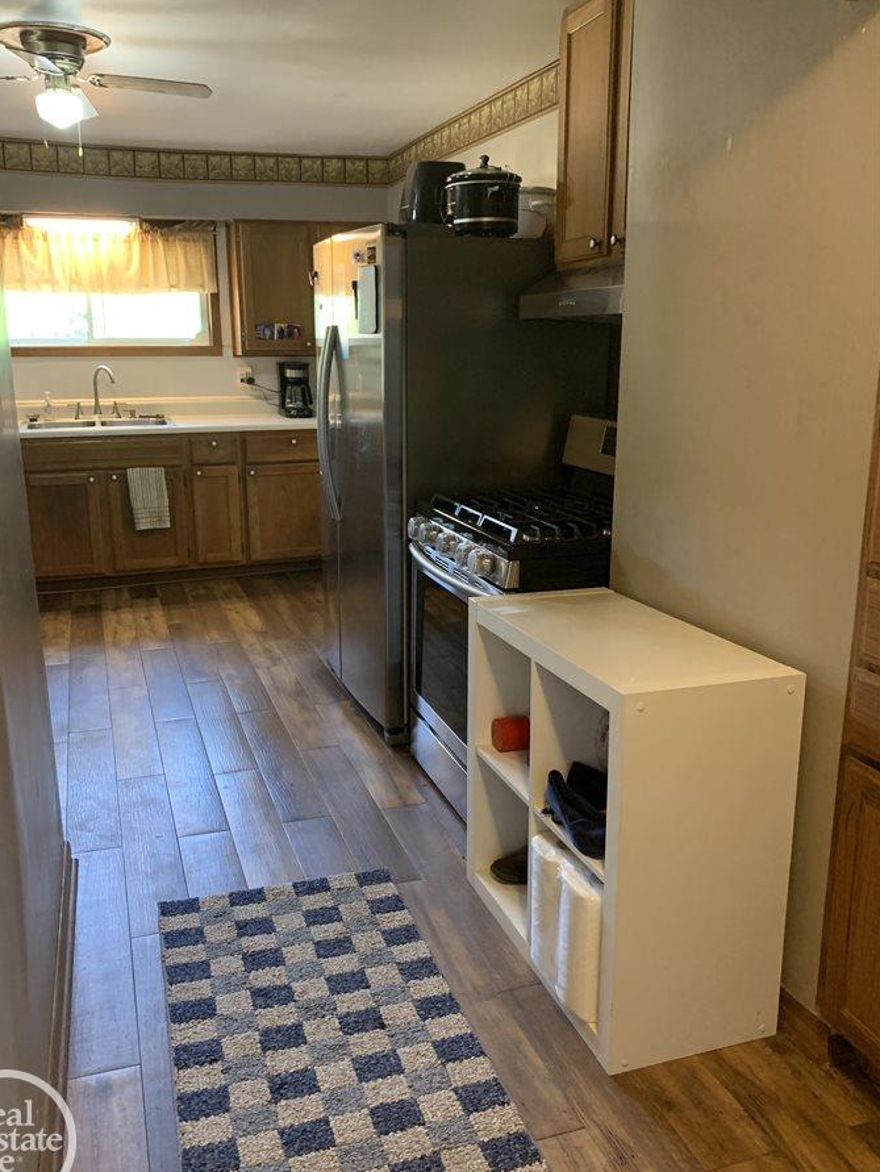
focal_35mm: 28
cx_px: 408
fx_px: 948
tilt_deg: -12.5
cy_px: 580
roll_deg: +0.4
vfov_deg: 63.4
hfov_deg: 49.7
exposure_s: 1/40
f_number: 1.8
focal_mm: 4.25
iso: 400
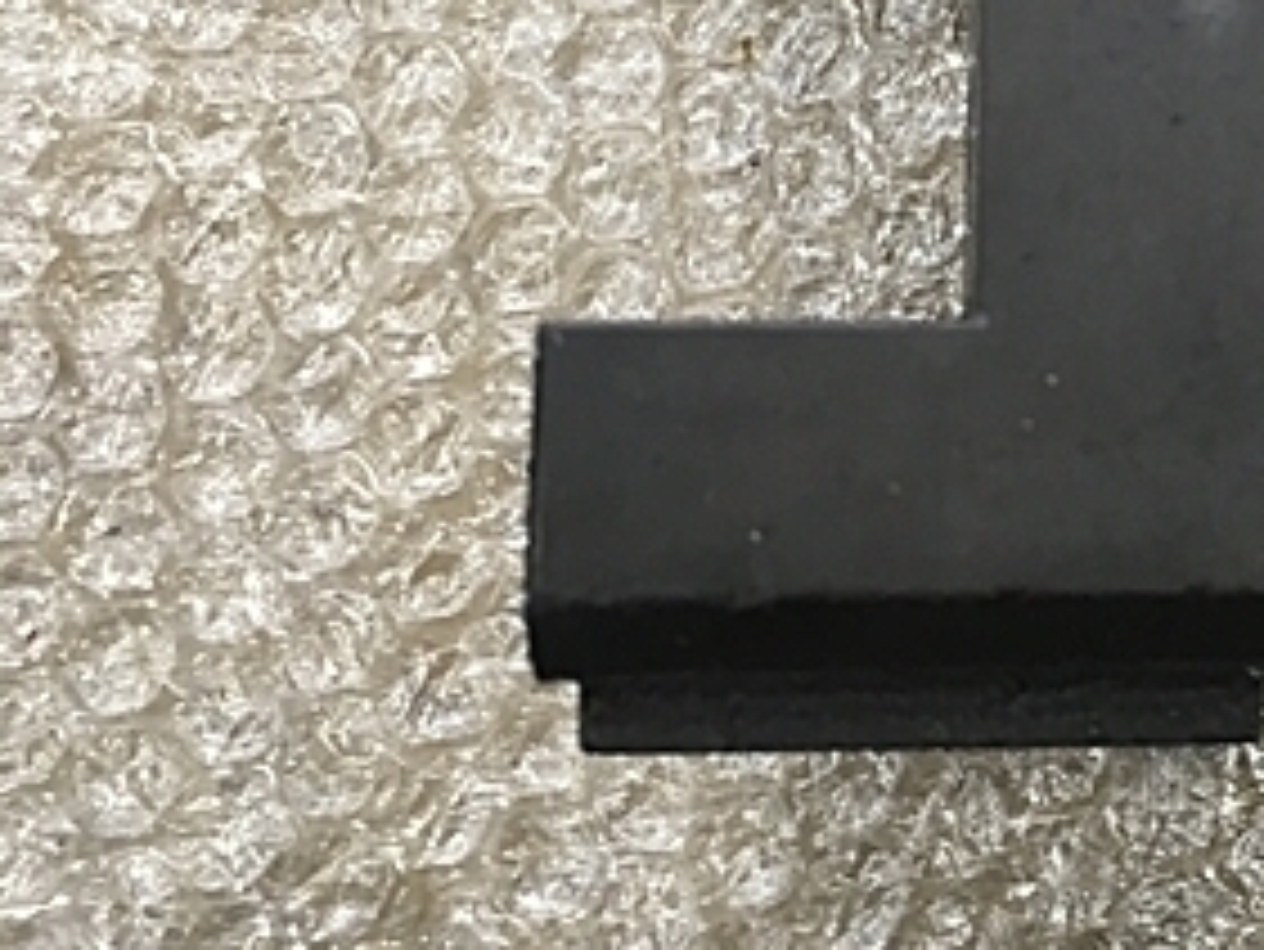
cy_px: -36
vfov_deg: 21.4
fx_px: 2411
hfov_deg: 28.0
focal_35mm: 66
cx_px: 1188
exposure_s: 1/30
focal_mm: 4.15
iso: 50
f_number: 2.2
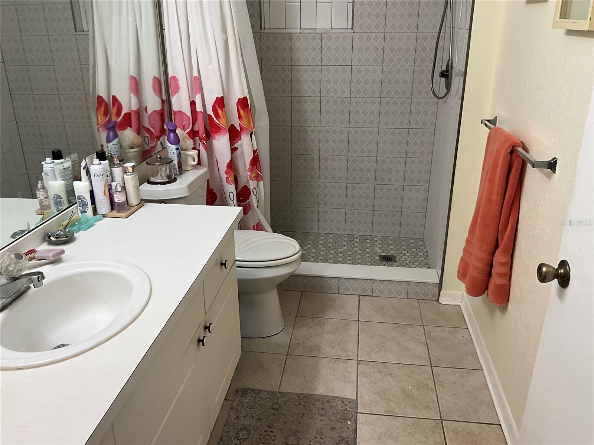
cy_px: 222
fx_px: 498
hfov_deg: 61.7
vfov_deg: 48.2
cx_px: 297
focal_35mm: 29
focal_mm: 3
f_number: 1.8
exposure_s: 1/120
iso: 64
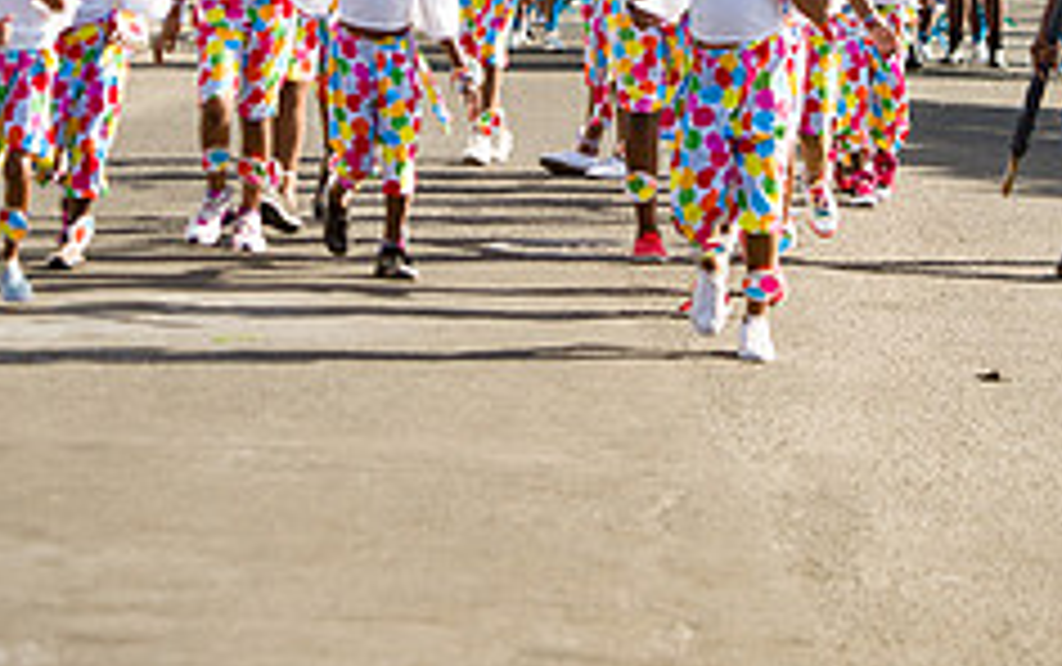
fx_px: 6518
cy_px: 32
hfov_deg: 9.3
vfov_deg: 5.8
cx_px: 644
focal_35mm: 225
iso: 100
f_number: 5.6
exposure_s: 1/200
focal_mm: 90
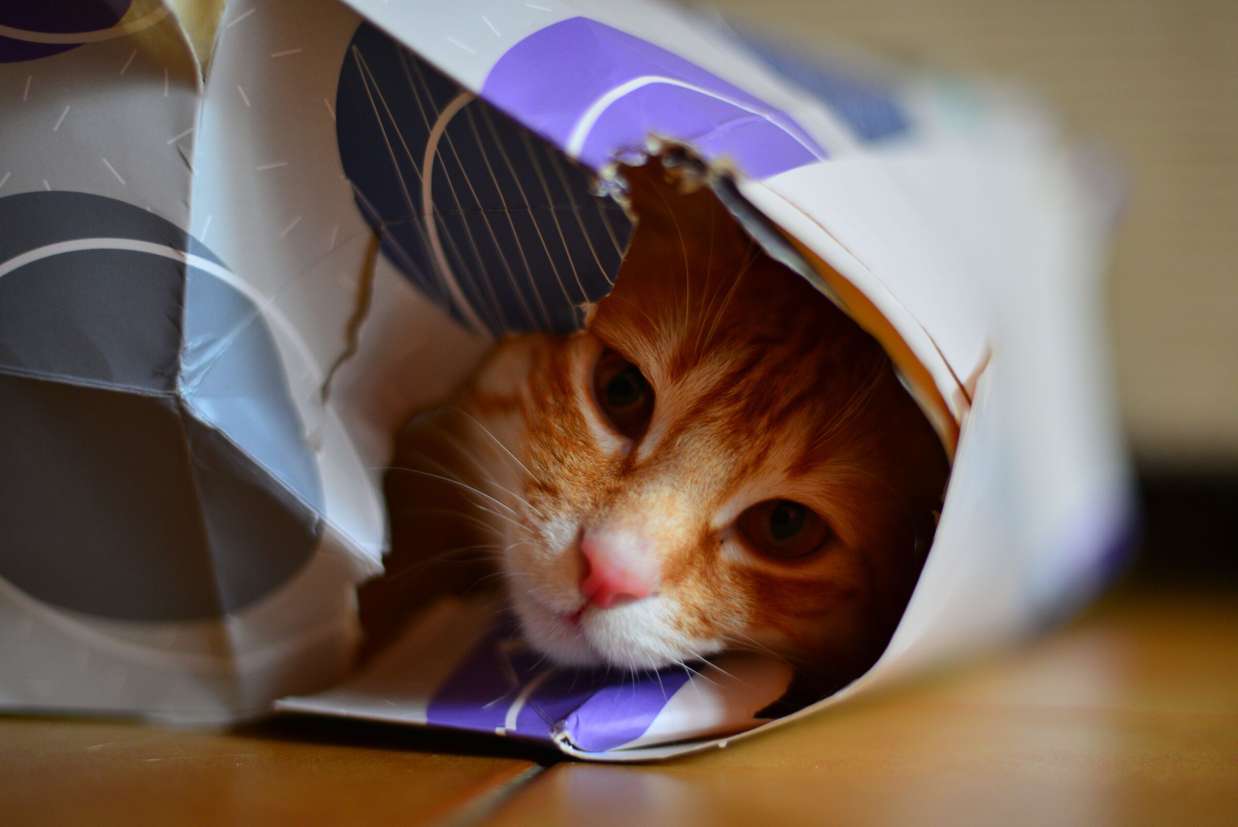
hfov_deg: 39.6
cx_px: 619
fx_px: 1720
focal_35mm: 50
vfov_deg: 27.0
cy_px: 414
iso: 640
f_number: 1.4
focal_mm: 50
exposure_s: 1/160
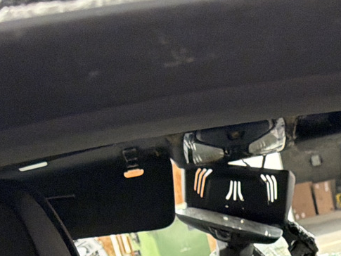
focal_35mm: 99
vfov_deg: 13.5
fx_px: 975
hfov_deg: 19.4
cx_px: 325
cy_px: 449
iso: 400
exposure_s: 1/2169
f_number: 1.78
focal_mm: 6.76
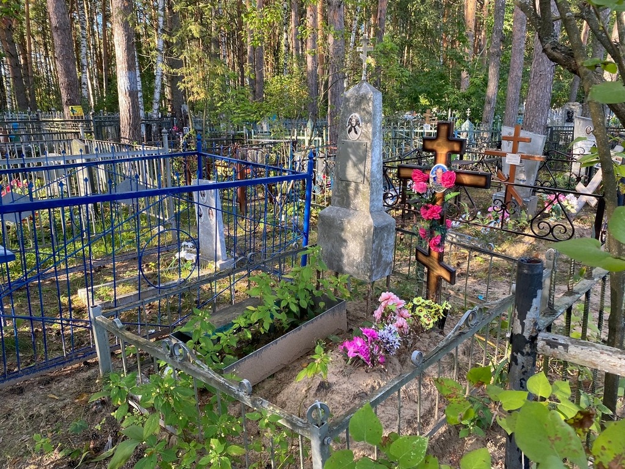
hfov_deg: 67.3
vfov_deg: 53.1
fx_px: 469
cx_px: 312
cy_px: 234
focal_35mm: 26
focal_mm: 4.25
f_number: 1.8
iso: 64
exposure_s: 1/121
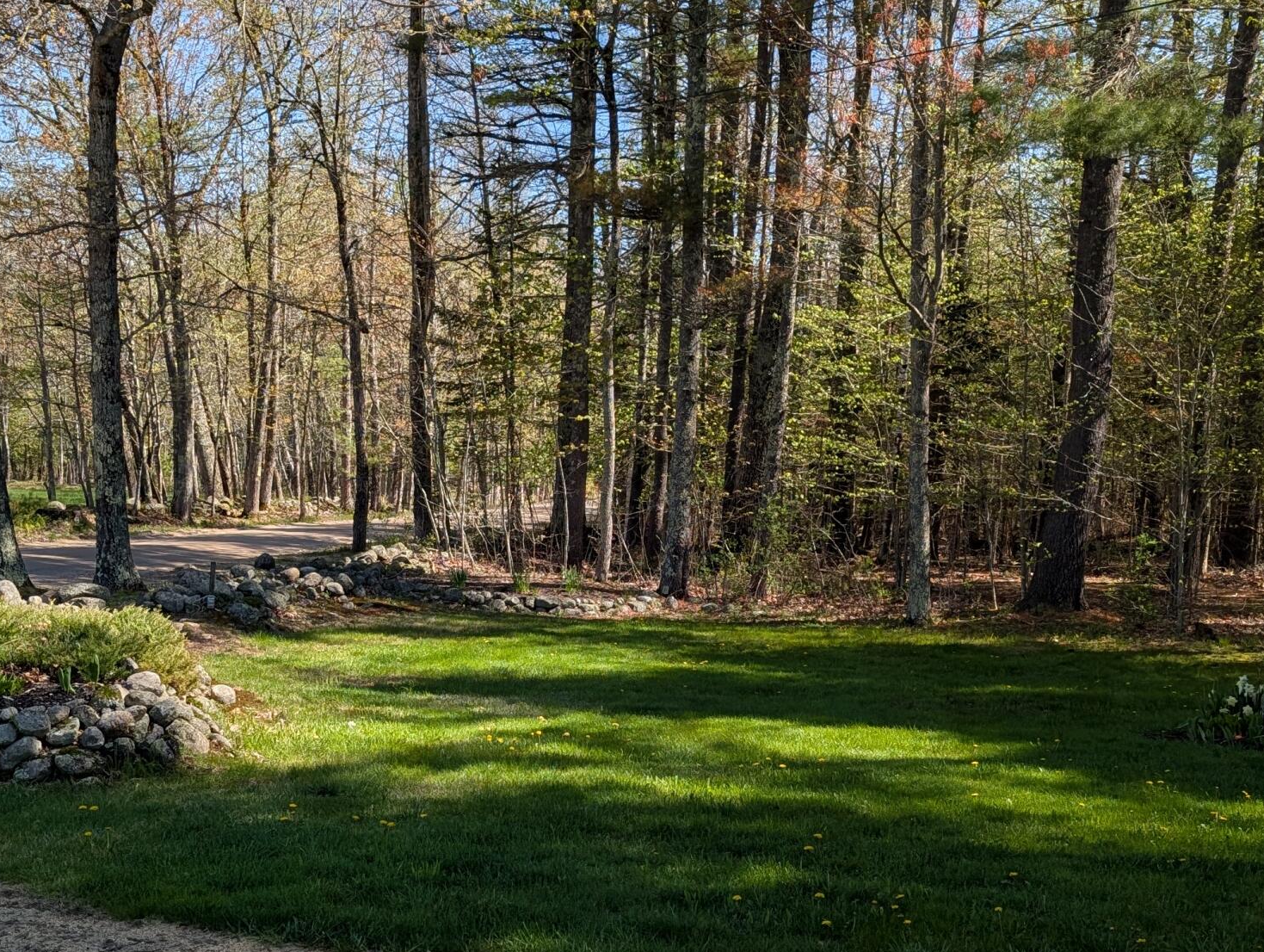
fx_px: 1792
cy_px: 654
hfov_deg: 38.8
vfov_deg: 29.5
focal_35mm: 49
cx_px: 543
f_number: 1.68
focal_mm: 6.9
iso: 22
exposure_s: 1/590
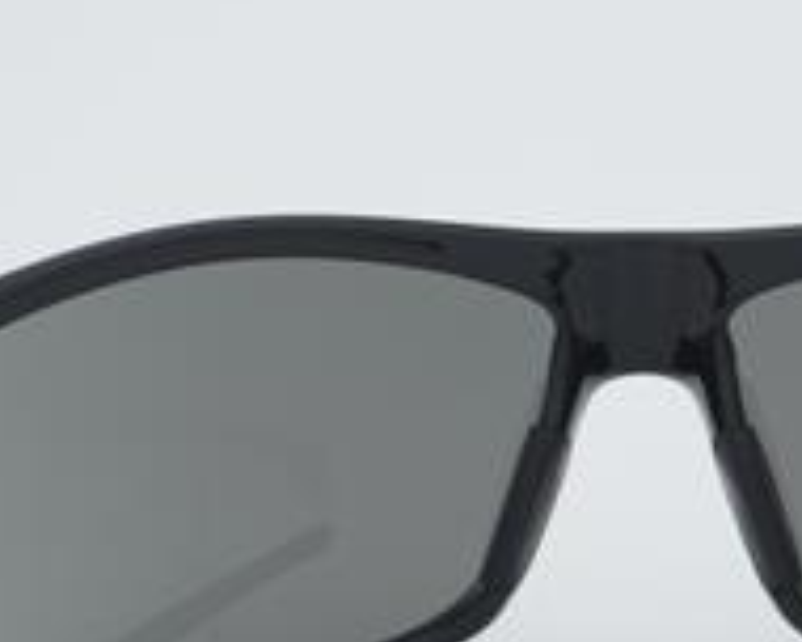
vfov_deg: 11.6
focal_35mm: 133
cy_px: 465
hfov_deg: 14.4
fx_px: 3157
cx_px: 625
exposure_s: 1/4
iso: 100
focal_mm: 45
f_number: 32
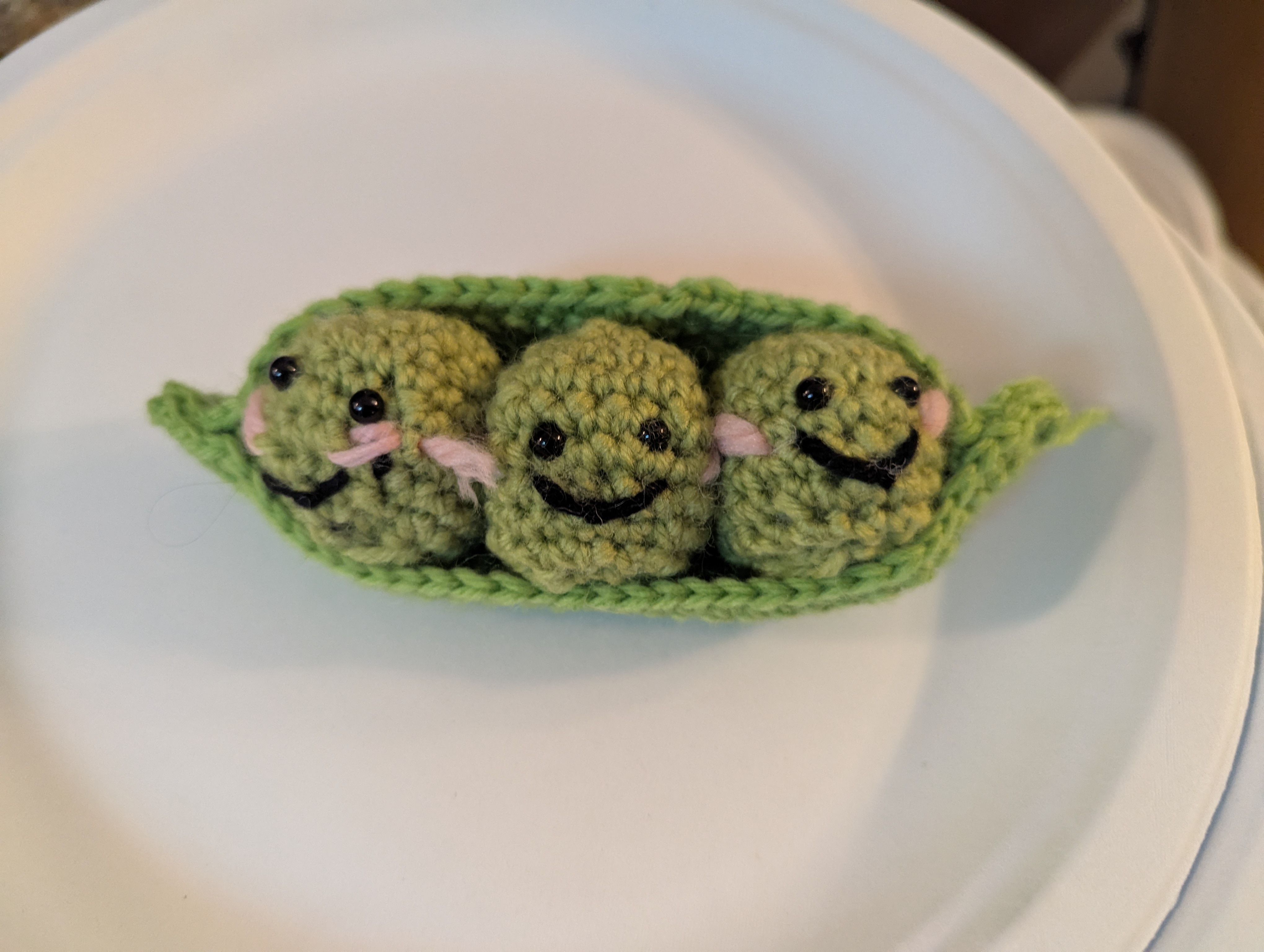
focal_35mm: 24
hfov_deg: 71.5
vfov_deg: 56.9
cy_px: 476
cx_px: 632
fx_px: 878
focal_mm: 6.81
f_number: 1.85
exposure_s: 1/60
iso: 703
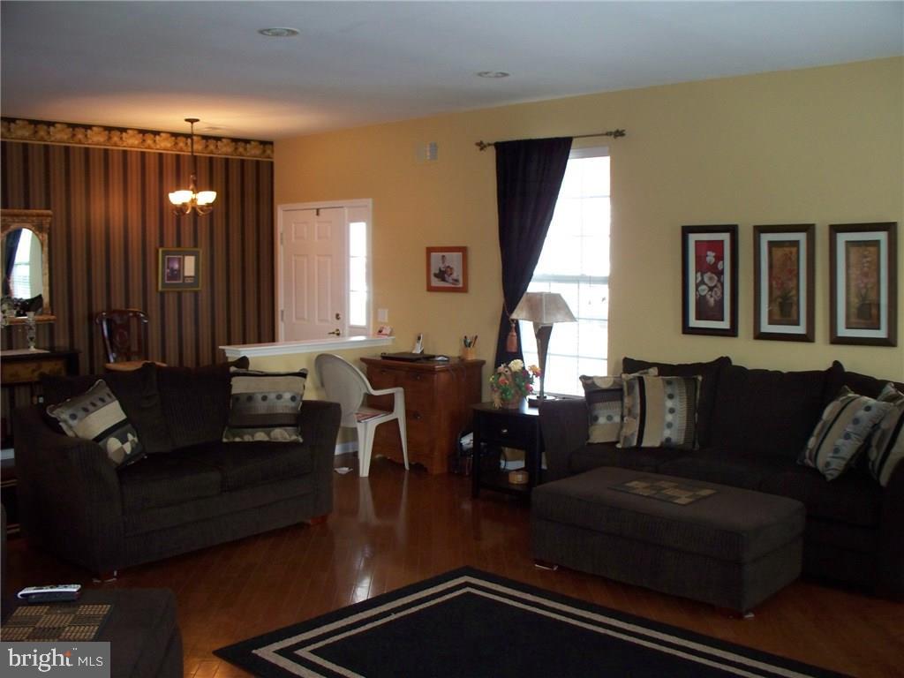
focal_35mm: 36
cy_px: 339
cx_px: 452
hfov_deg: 51.4
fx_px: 940
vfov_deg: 39.7
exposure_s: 1/50
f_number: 2.8
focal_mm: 7.54
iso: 200
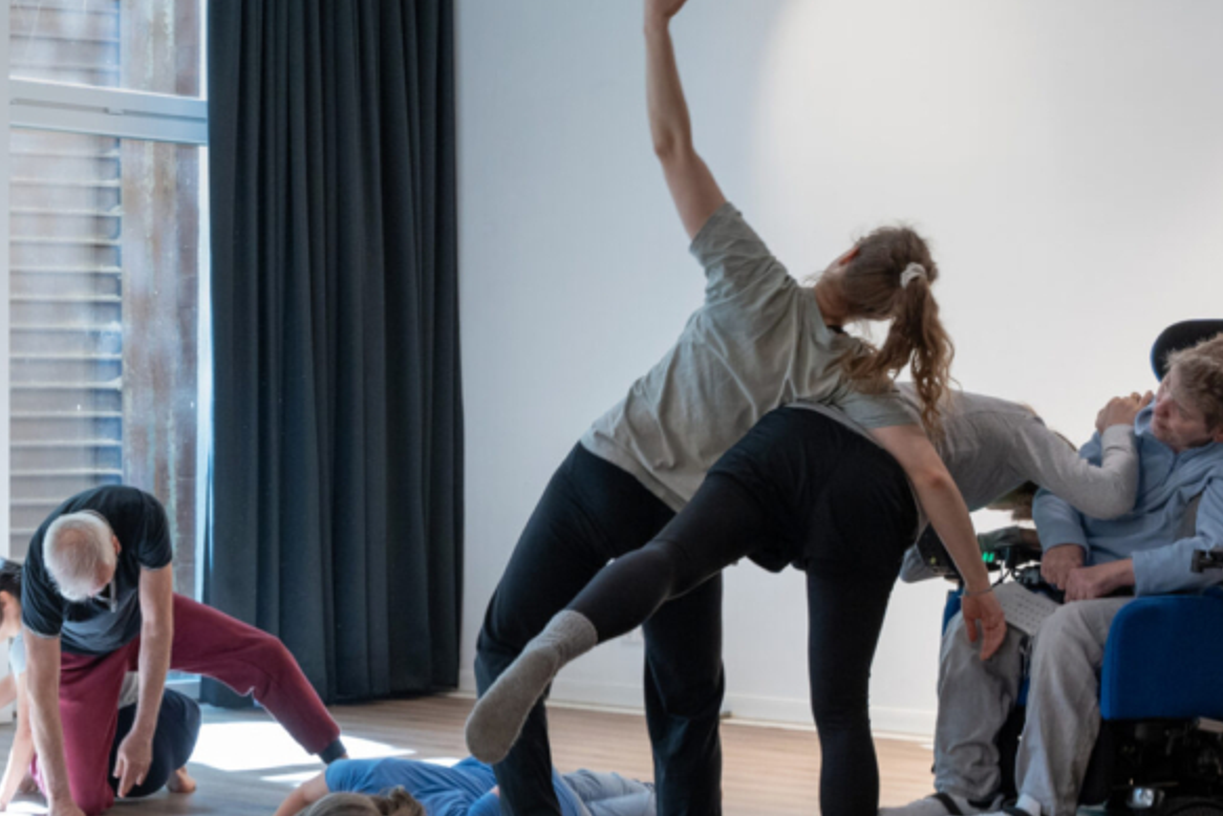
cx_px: 260
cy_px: 602
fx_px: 2770
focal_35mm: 82
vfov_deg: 16.7
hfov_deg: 24.5
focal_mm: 42.8
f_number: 4.5
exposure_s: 1/100
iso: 1250
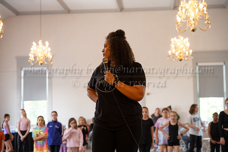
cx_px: 114
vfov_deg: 18.2
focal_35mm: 75
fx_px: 475
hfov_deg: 27.0
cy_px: 76
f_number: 4
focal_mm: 75
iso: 1600
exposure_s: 1/200
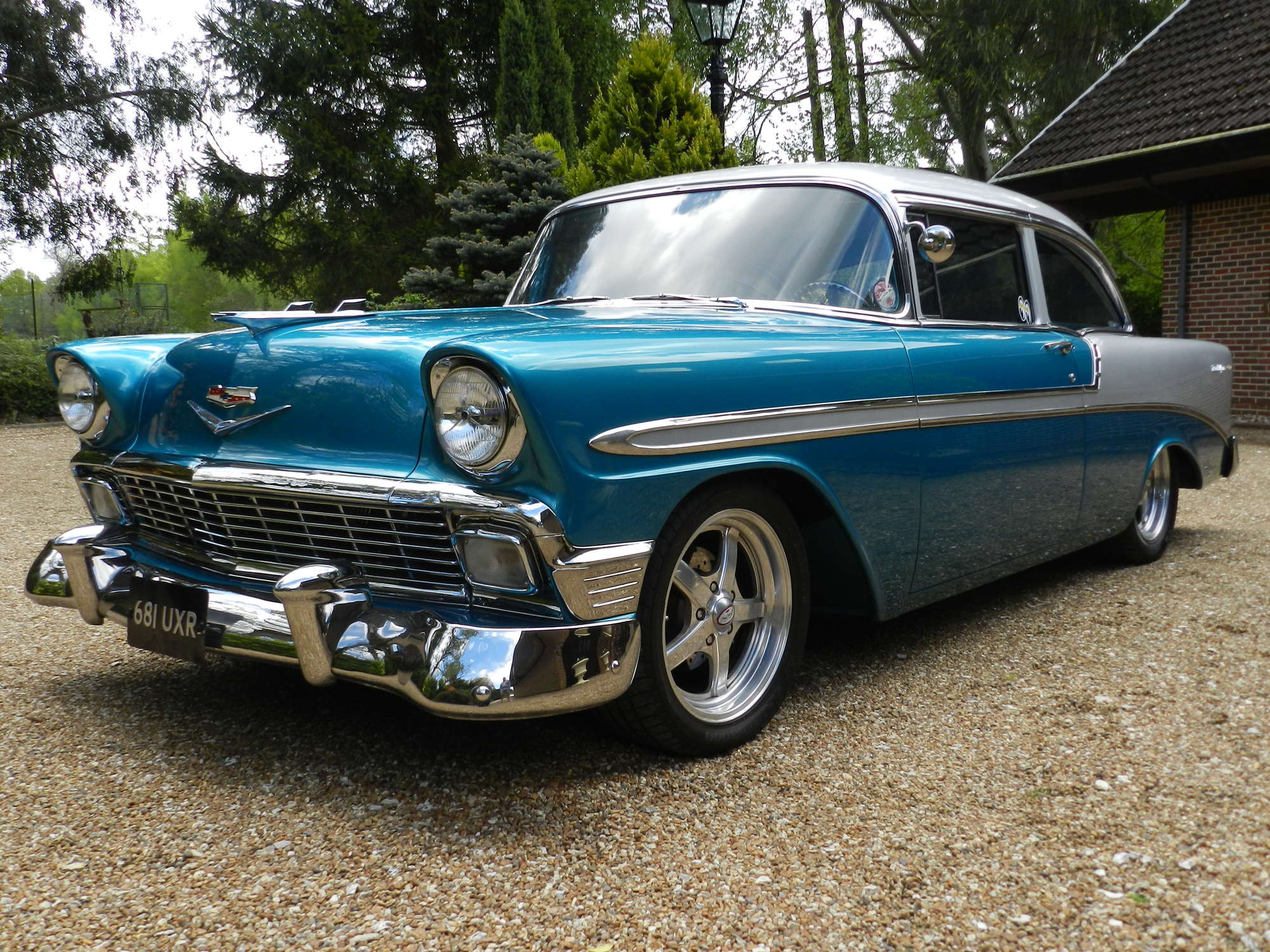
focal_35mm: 32
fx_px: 1174
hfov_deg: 56.8
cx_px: 635
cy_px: 476
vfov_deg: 44.2
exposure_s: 1/400
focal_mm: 5.6
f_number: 3.7
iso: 160
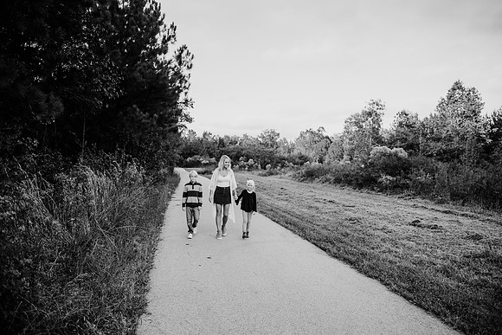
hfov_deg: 73.7
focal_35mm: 24
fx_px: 335
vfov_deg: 53.2
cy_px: 168
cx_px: 251
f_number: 2.5
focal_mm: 24
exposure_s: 1/1250
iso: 250
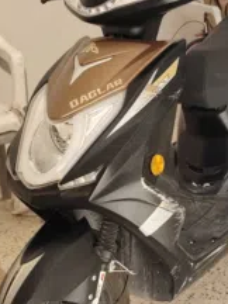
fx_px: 746
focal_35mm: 85
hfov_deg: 17.3
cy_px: 146
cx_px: 155
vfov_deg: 23.0
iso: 80
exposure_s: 1/100
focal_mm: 6.19
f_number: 1.65
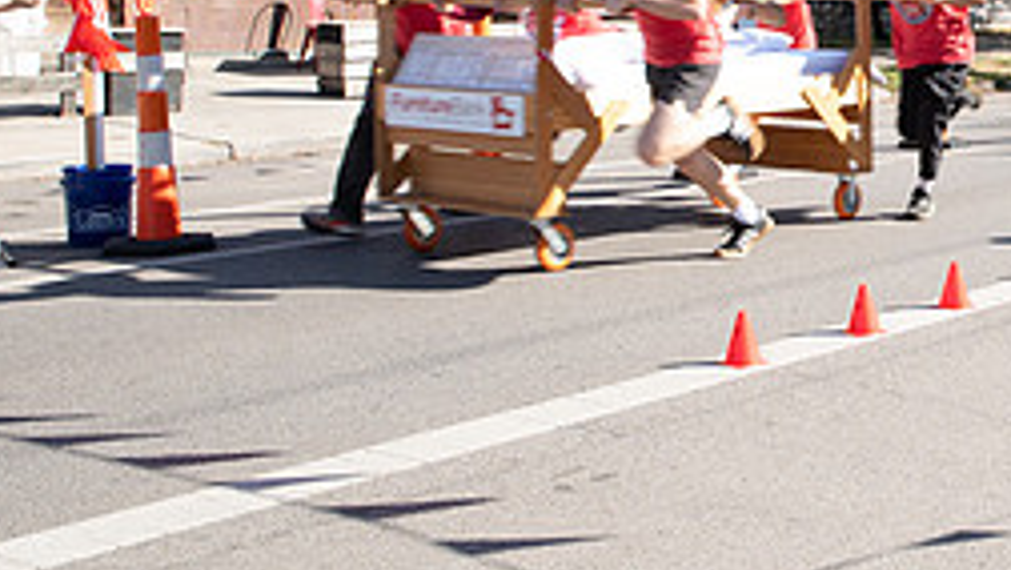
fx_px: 1797
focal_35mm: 67
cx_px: 1194
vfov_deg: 17.7
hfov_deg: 27.8
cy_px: 58
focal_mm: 24
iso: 320
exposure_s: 1/200
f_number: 9
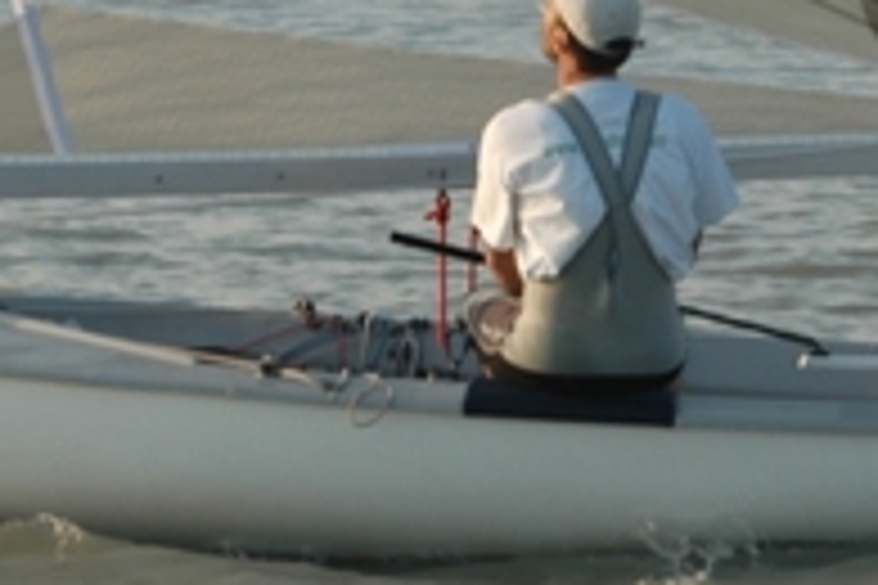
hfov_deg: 6.0
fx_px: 8389
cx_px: 518
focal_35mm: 344
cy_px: -18
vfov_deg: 4.0
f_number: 8
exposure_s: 1/250
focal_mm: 70
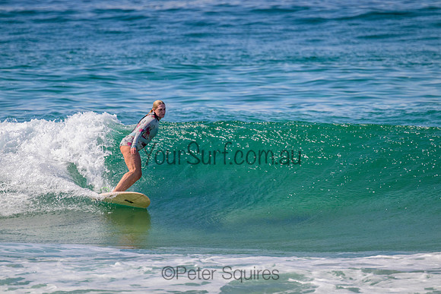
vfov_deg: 1.7
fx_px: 9802
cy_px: 147
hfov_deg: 2.6
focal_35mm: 800
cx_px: 220
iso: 1400
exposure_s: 1/2000
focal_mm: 800
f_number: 11
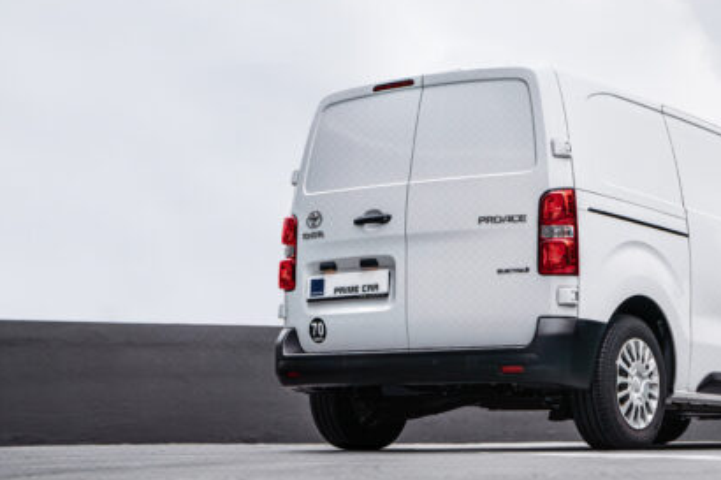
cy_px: 299
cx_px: 587
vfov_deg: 17.8
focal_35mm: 76
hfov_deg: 26.0
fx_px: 1528
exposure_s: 1/5000
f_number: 2.8
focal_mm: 40.7
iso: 320
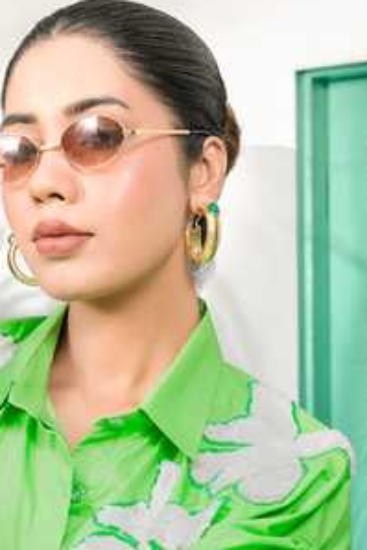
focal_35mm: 74
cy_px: 444
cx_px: 83
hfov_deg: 18.3
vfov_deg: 26.8
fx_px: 1130
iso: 100
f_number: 6.3
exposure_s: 1/160
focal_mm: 42
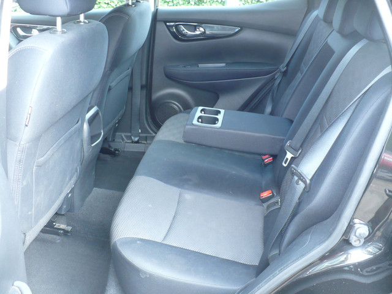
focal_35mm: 37
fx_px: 419
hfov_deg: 50.1
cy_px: 147
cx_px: 196
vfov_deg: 38.7
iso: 200
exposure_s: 1/30
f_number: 2.8
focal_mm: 6.1
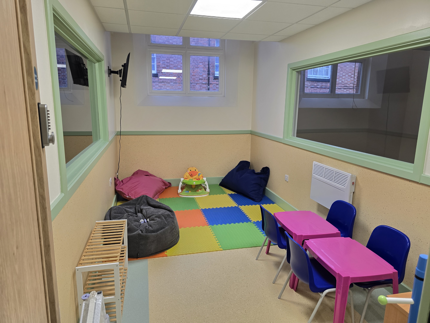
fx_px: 286
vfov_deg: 58.9
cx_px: 215
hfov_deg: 73.9
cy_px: 162
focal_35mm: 23
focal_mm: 6.3
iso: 125
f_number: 1.7
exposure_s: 1/100
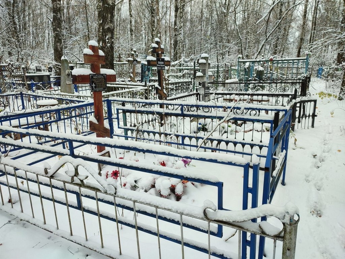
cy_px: 130
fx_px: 249
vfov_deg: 54.9
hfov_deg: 69.4
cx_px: 172
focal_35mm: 25
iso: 80
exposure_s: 1/50
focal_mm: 6.04
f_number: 1.9
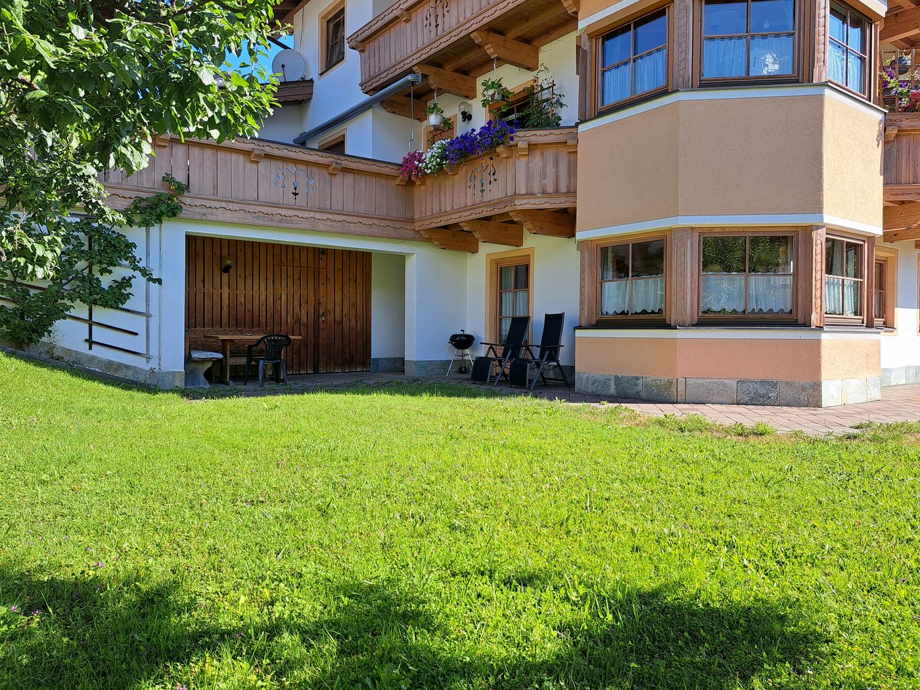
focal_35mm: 24
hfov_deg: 71.6
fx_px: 638
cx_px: 460
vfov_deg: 56.8
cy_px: 345
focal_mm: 5.23
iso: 50
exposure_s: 1/455
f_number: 1.8
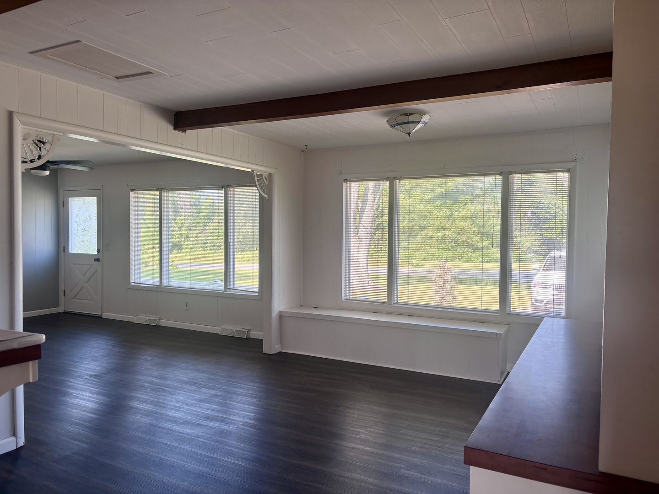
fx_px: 495
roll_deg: -0.6
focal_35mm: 26
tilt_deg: -1.4
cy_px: 247
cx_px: 330
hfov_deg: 67.3
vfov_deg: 53.1
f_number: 1.6
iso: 40
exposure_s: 1/151
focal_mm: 5.96
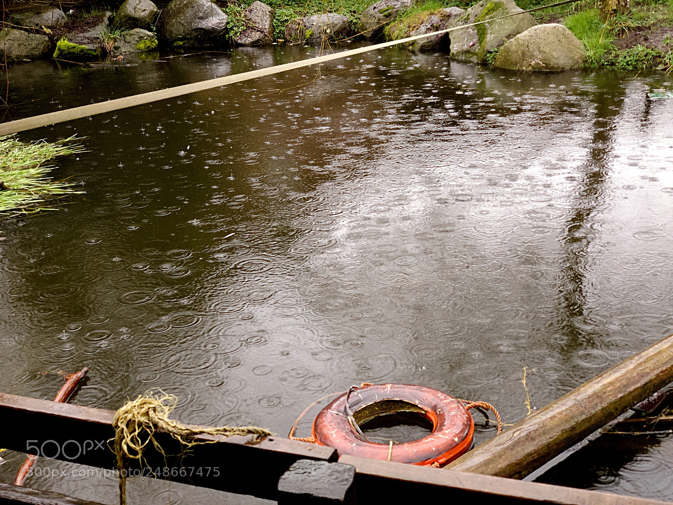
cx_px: 336
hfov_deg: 36.8
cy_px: 252
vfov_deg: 28.0
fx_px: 1011
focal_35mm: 52
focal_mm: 6
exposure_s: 1/30
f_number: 2.4
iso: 64
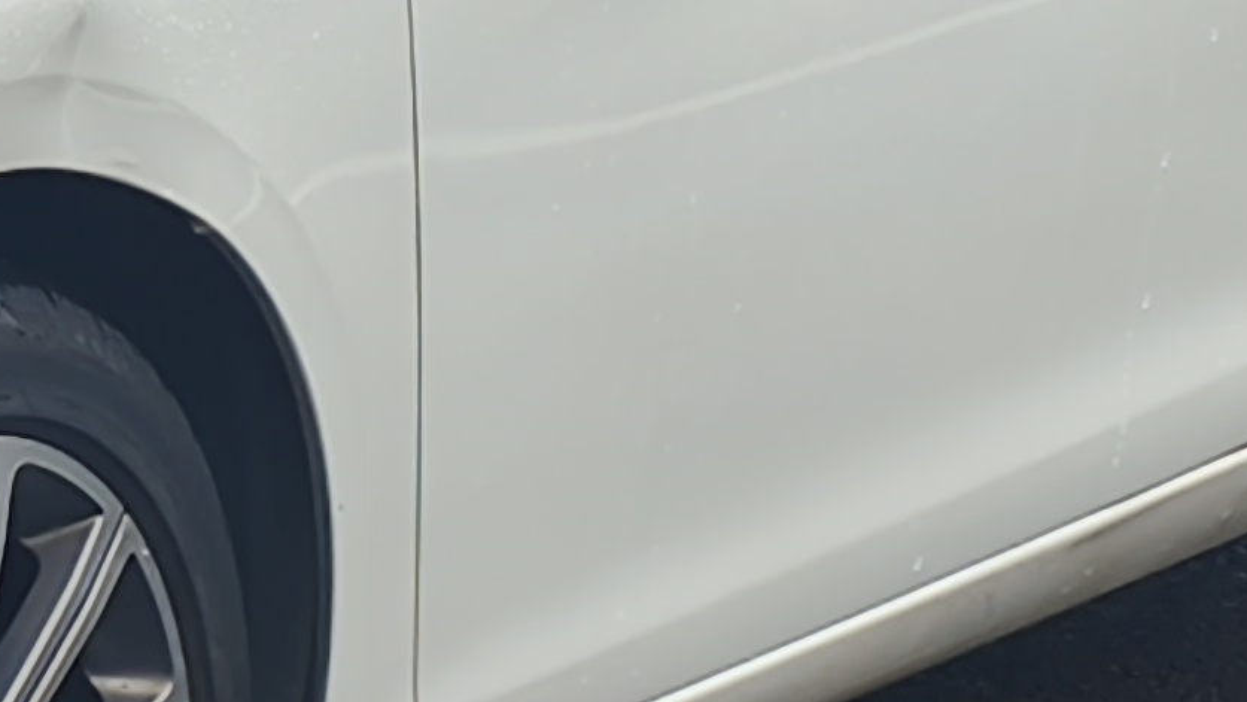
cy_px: -72
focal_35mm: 224
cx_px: -521
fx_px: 7407
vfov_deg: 5.4
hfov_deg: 9.4
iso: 80
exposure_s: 1/100
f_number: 1.6
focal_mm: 5.84
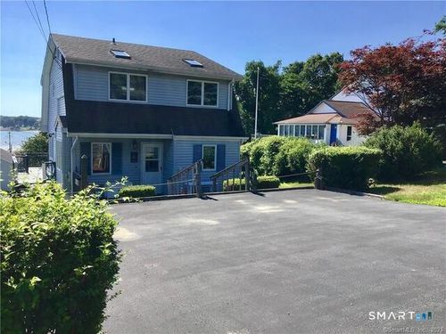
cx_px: 223
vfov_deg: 45.4
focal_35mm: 31
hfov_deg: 58.4
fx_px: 399
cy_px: 167
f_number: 2.4
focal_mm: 3.3
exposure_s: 1/1217
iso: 25
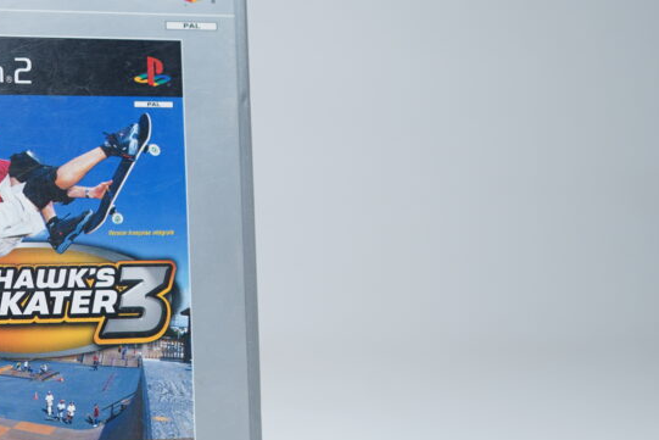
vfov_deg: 16.7
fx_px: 1501
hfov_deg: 23.8
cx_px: 11
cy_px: 244
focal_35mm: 82
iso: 160
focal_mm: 37
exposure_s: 1/20
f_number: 4
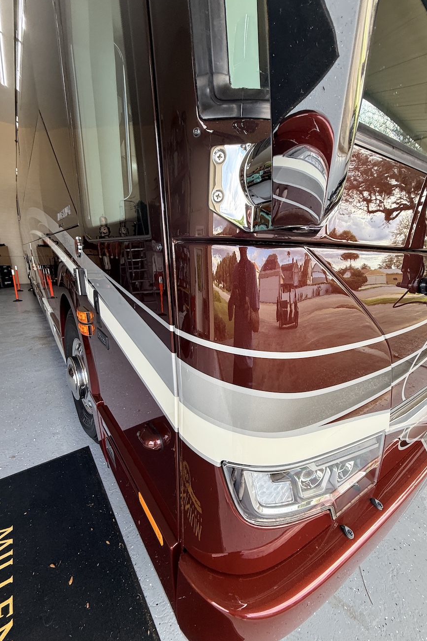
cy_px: 324
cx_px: 223
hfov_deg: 77.3
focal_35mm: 15
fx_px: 267
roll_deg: +0.1
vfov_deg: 100.4
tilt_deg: -12.5
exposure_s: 1/120
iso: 100
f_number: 2.2
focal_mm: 2.22
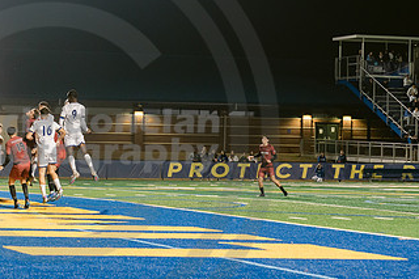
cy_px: 136
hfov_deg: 16.0
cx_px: 47
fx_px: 1477
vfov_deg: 10.8
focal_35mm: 127
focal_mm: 70
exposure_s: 1/160
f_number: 4
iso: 2500
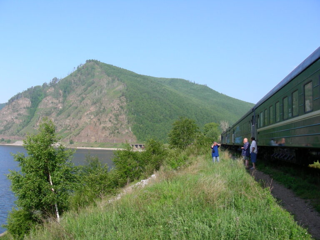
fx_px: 351
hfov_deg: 49.0
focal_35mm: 38
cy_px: 120
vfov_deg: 37.7
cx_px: 160
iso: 50
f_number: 4
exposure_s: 1/431
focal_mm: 6.3
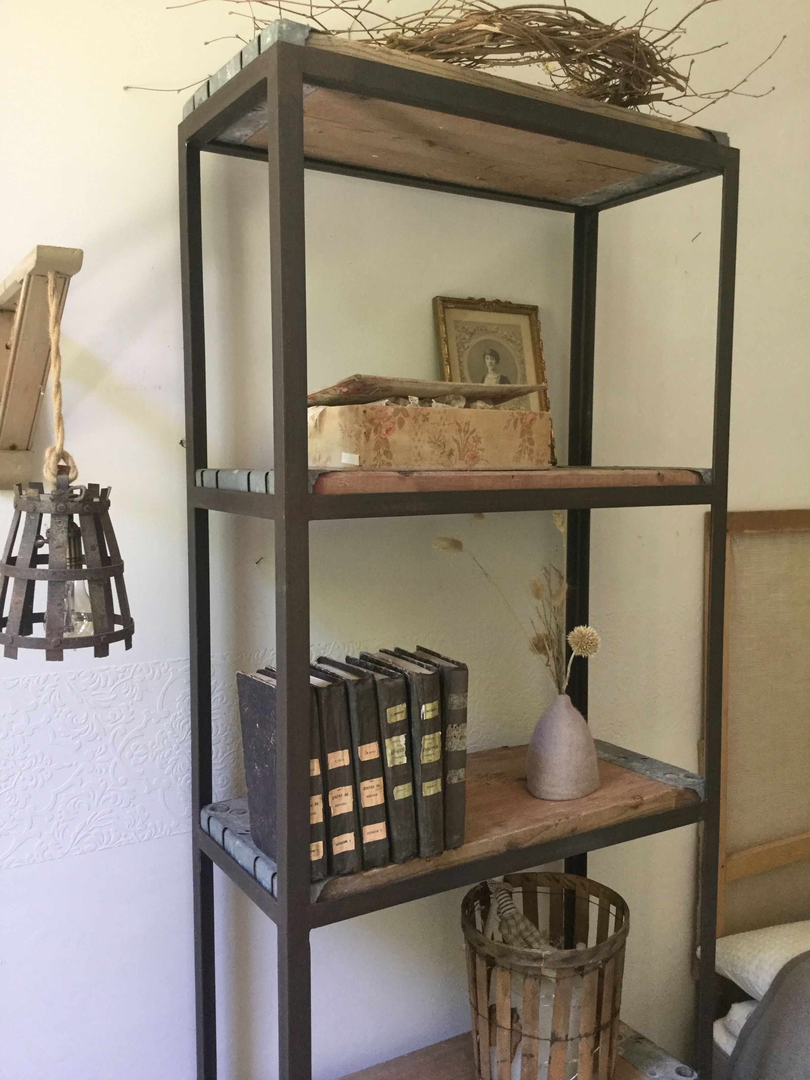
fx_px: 967
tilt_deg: -4.8
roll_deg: -0.7
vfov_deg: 58.4
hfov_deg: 45.4
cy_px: 540
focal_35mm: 31
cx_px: 405
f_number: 2.4
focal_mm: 3.3
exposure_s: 1/33
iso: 160
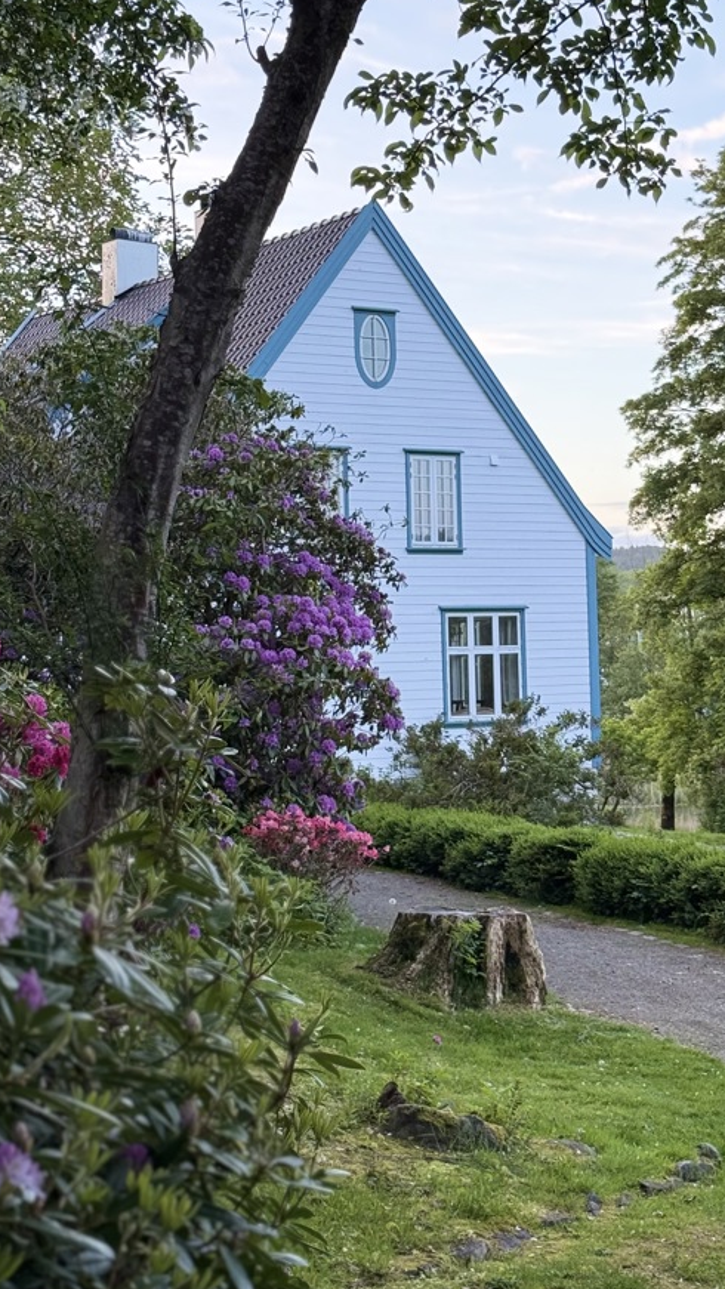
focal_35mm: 68
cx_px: 487
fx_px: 2324
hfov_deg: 17.7
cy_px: 581
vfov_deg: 31.0
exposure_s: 1/121
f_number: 1.78
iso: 80
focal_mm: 6.76
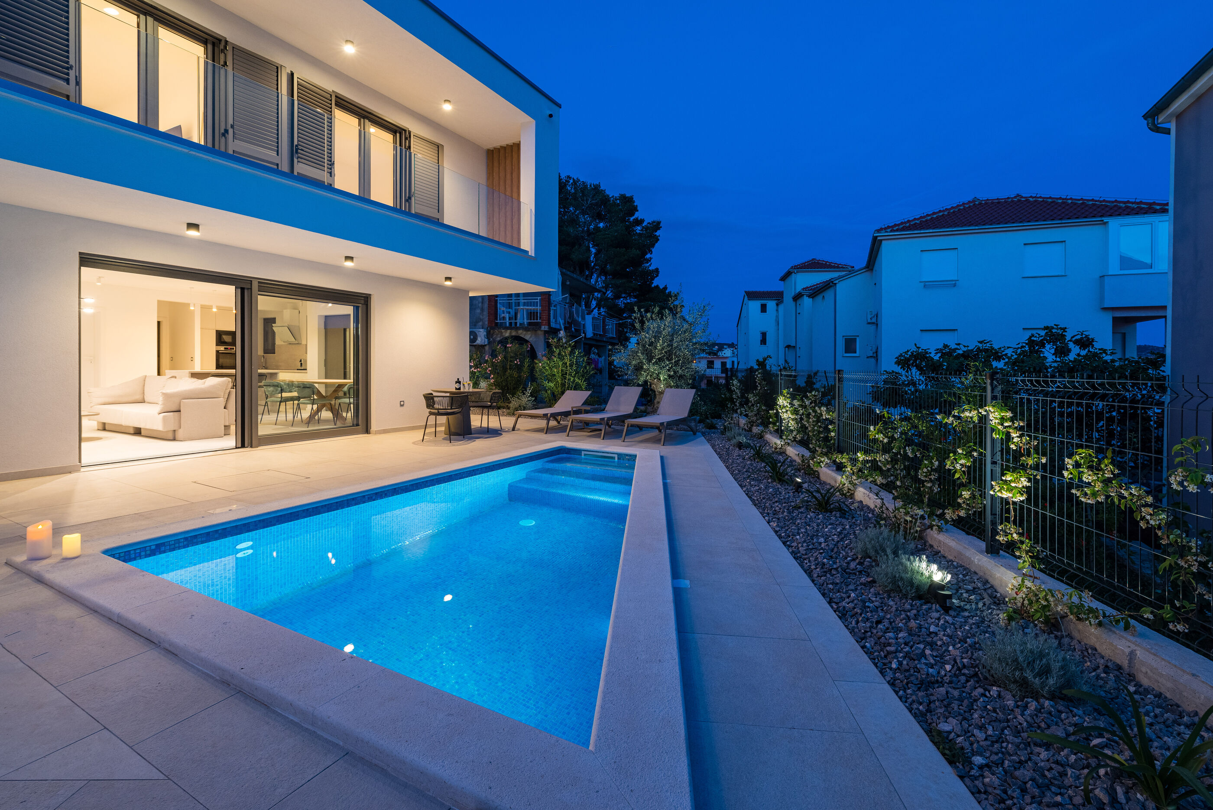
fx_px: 506
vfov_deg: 77.4
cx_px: 606
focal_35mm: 15
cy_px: 405
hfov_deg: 100.4
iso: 400
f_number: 8
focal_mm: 15
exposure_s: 1/2
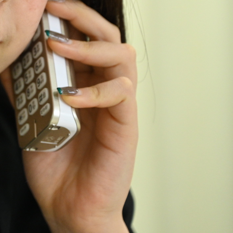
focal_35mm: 244
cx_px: -260
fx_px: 1858
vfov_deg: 7.1
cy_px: -61
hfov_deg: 6.9
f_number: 2.8
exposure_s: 1/160
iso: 800
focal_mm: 67
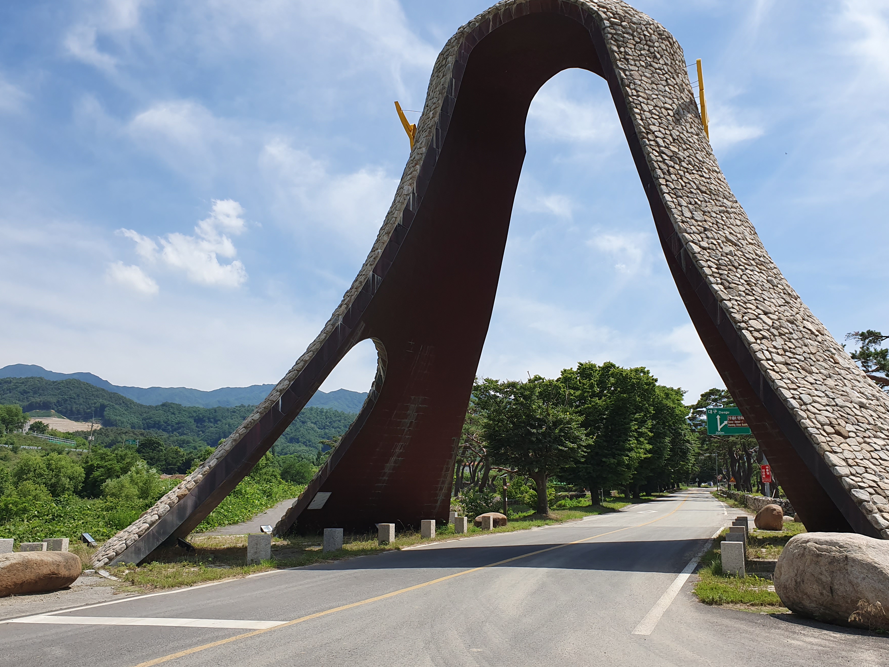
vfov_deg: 46.8
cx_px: 467
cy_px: 332
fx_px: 771
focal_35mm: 30
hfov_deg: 59.9
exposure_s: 1/1932
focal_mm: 4.32
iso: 50
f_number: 2.4
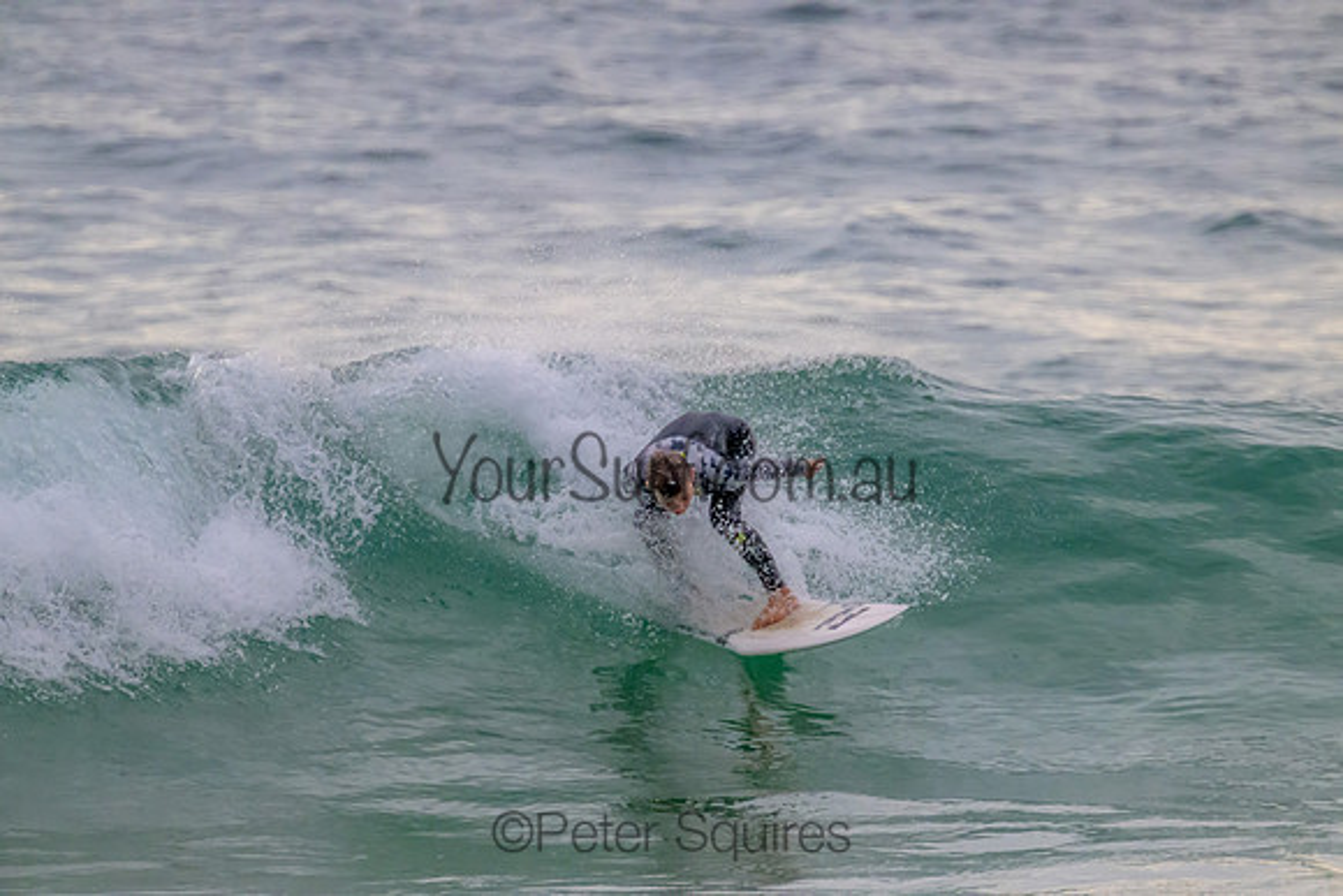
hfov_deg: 2.6
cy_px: 448
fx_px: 29850
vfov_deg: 1.7
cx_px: 672
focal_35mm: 800
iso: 7200
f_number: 11
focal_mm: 800
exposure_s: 1/2000
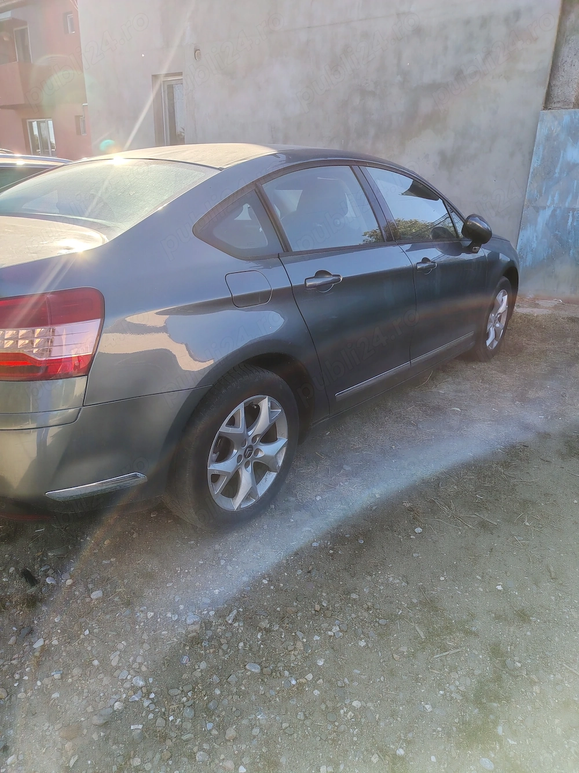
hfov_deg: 56.8
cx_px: 290
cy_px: 386
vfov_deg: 71.6
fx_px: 535
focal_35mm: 24
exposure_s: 1/513
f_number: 1.75
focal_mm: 5.25
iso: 100
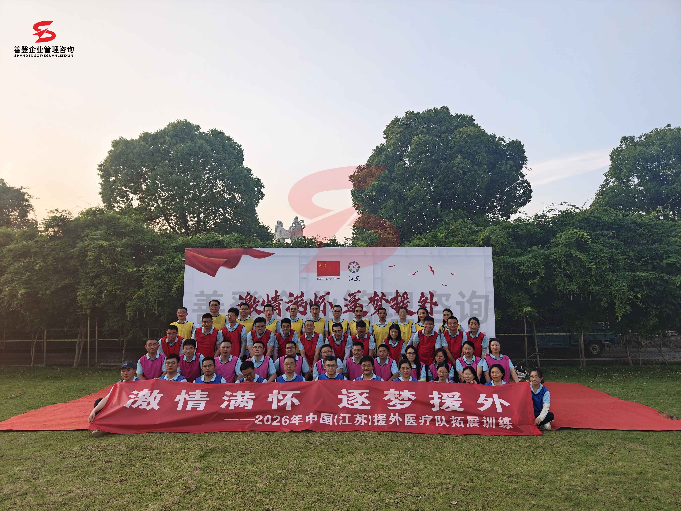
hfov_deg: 73.9
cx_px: 340
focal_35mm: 23
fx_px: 452
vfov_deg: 58.9
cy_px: 256
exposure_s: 1/200
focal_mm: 8.67
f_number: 1.8
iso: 80
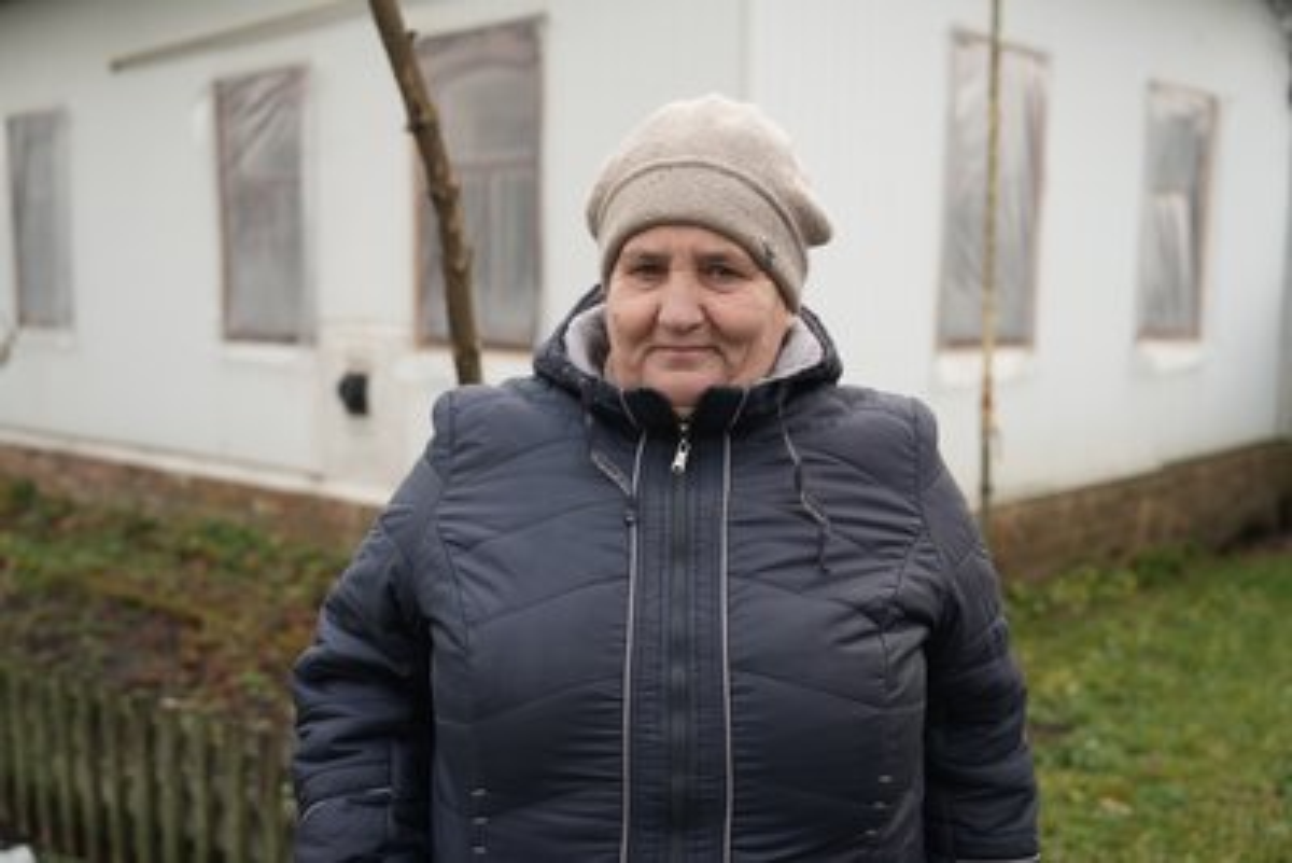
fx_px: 1328
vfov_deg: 36.0
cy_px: 432
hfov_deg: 51.9
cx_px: 646
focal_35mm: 37
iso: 100
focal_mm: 37
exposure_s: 1/80
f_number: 2.8
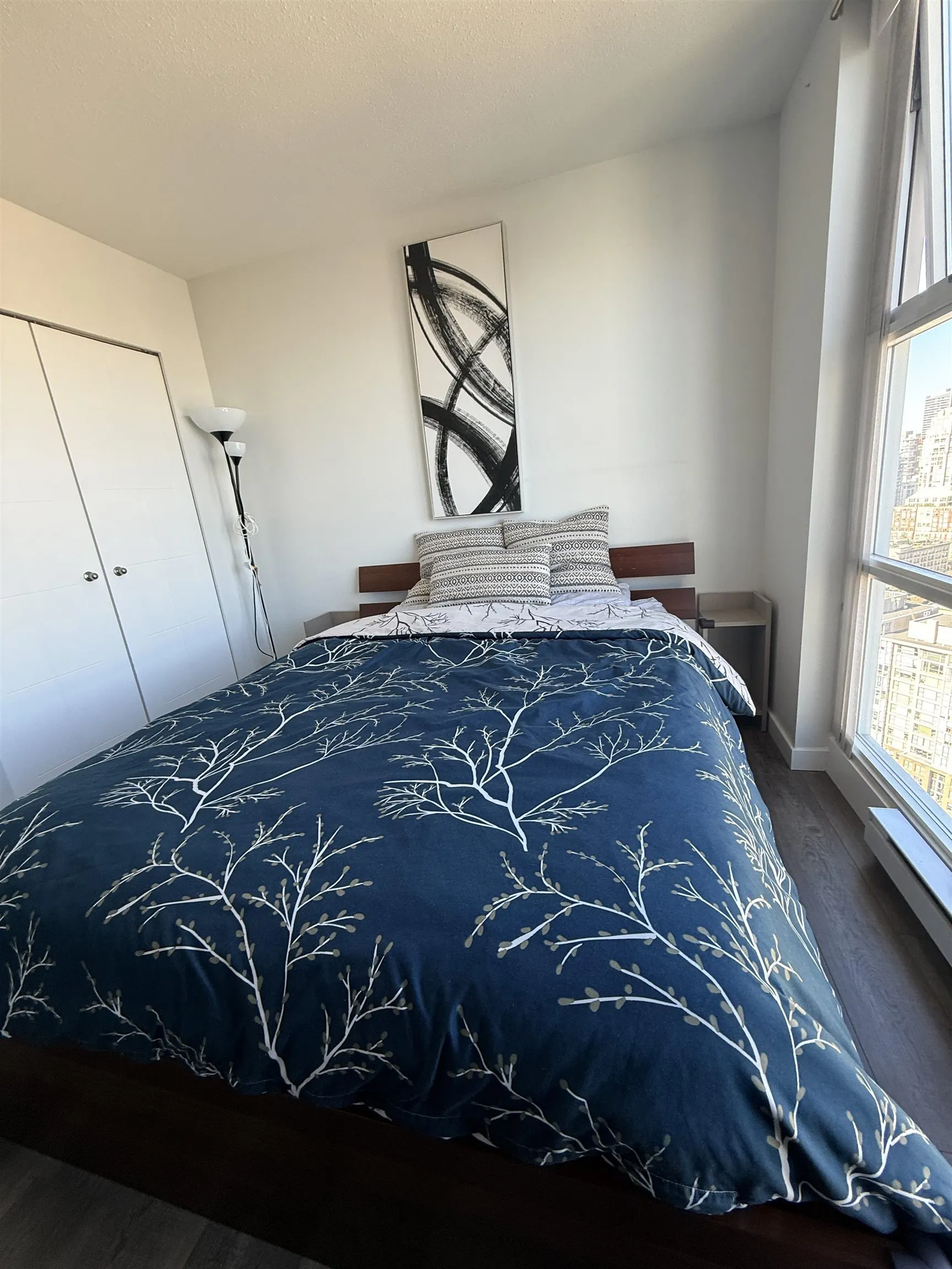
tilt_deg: -13.7
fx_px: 513
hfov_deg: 85.7
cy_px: 634
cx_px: 476
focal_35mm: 14
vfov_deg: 102.1
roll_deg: +4.7
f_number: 2.2
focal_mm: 2.22
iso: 80
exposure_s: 1/99
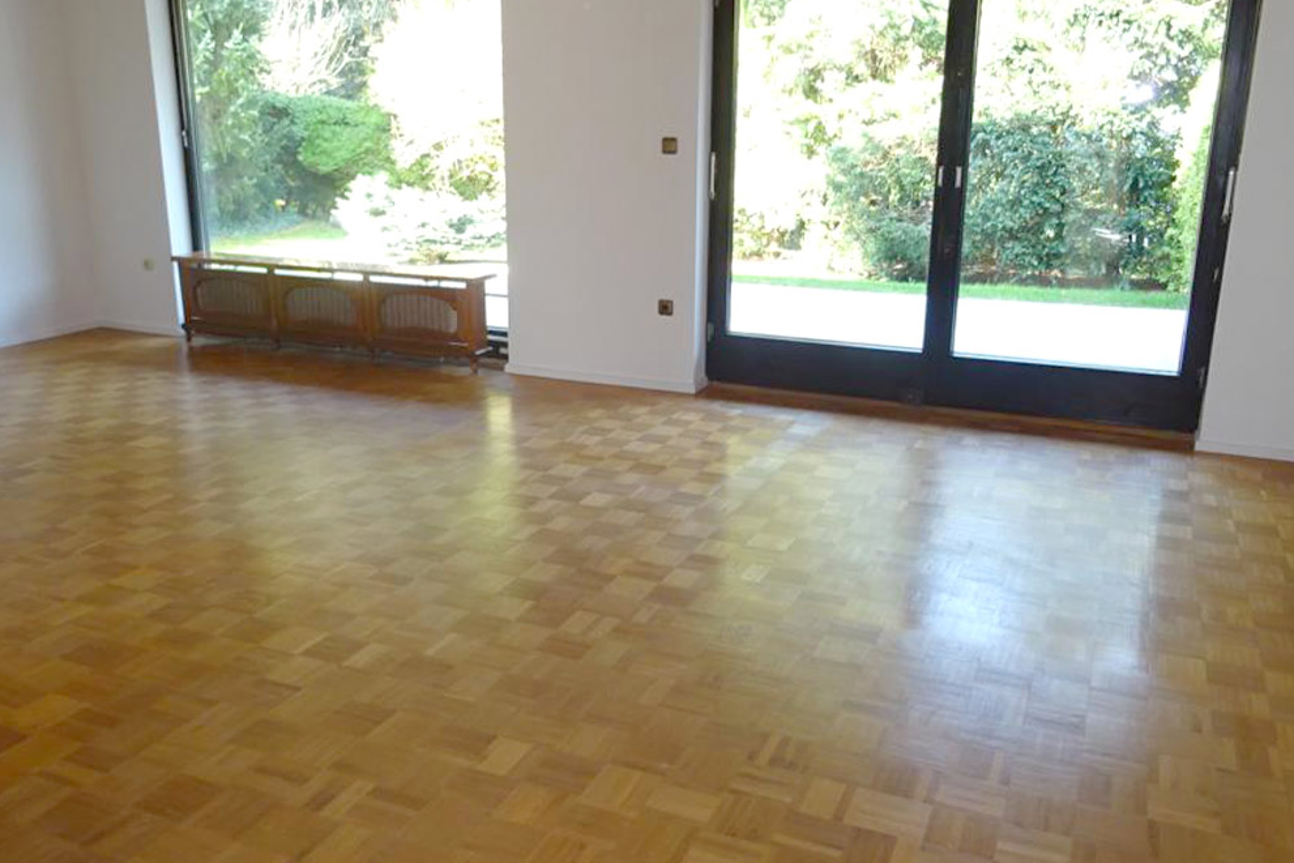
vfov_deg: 53.6
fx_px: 849
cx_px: 645
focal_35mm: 24
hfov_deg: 74.6
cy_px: 347
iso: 100
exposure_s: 1/200
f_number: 8
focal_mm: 13
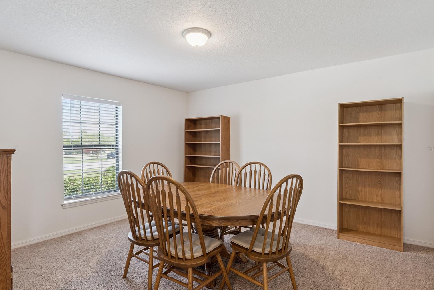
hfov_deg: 84.0
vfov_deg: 61.9
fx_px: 241
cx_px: 224
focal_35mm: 20
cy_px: 149
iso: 400
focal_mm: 19
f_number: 10
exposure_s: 1/8
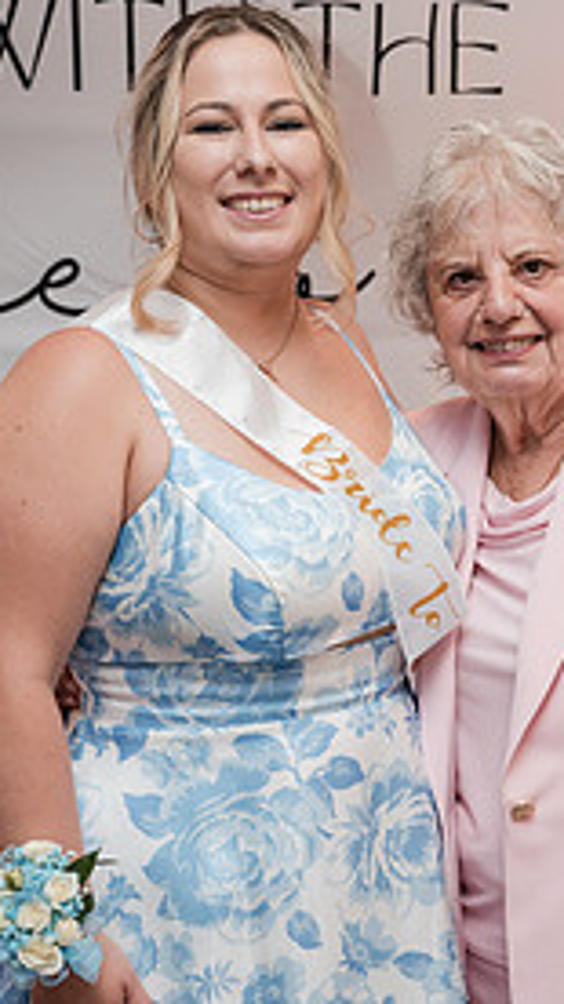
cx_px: 418
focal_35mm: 94
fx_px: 2502
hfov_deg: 12.8
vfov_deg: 22.7
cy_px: 589
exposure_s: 1/250
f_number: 4
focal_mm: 55
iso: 2500
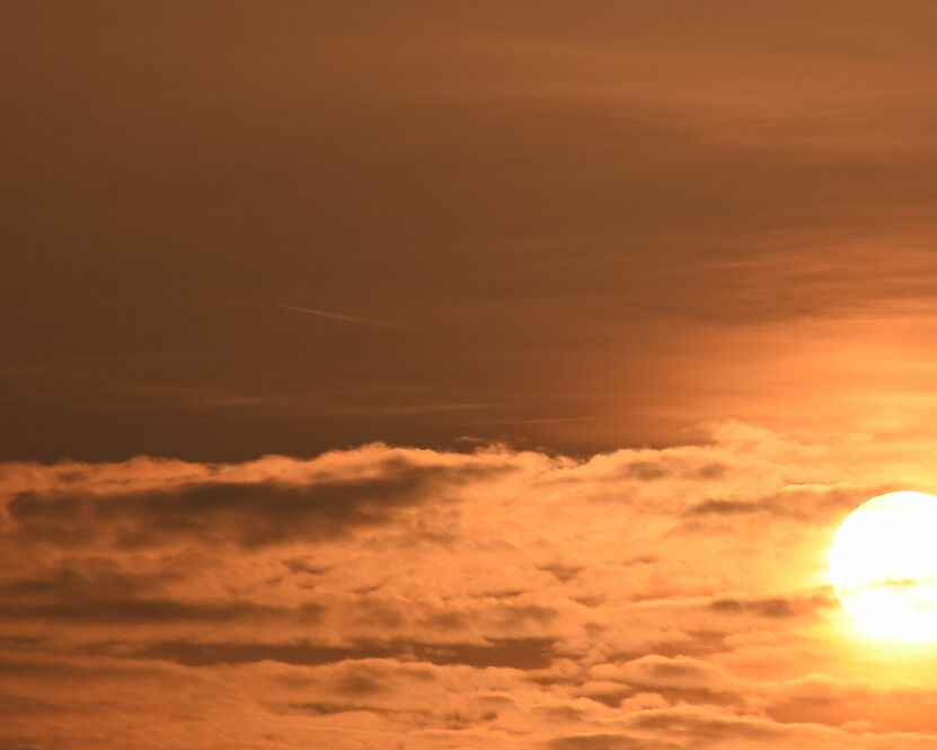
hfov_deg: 3.4
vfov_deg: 2.7
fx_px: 15781
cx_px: 902
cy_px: 397
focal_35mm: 569
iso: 100
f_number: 5.6
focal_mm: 140
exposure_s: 1/2000
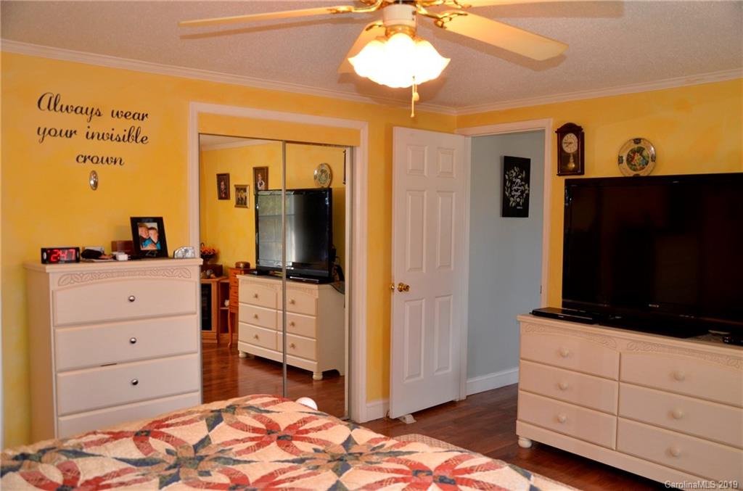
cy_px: 246
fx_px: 679
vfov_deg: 39.8
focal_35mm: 33
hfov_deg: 57.3
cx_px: 372
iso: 400
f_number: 3.8
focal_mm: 22
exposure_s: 1/100
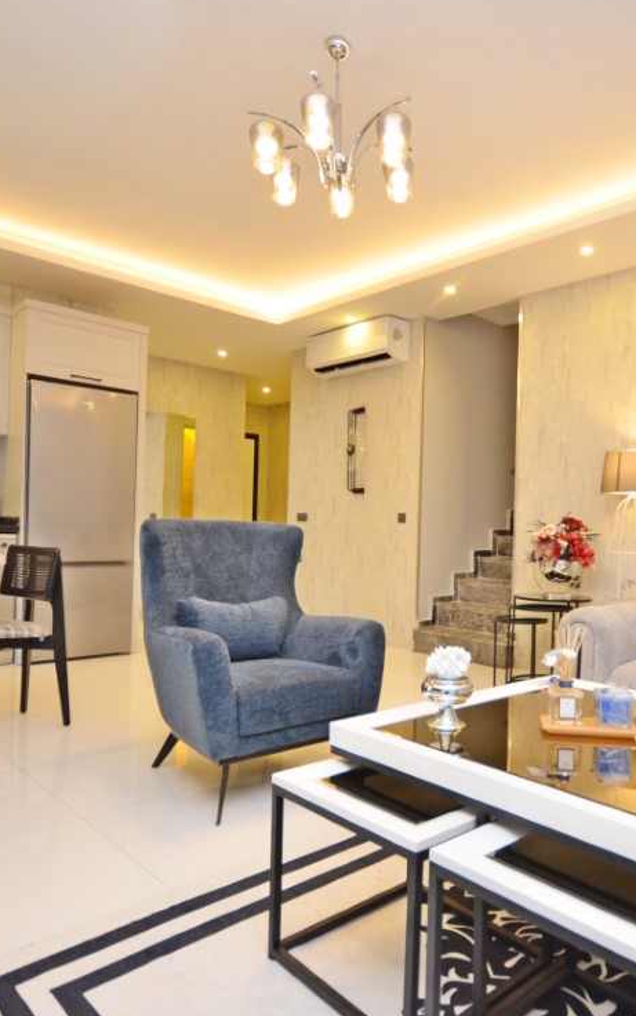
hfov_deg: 50.4
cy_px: 511
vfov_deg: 74.8
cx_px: 411
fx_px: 665
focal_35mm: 24
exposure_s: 1/60
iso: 800
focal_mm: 10
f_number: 4
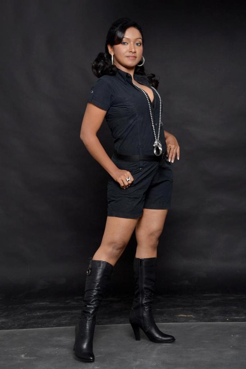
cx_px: 123
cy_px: 184
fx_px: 953
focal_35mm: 93
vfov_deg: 21.9
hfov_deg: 14.7
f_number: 9
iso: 100
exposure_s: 1/125
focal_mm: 62
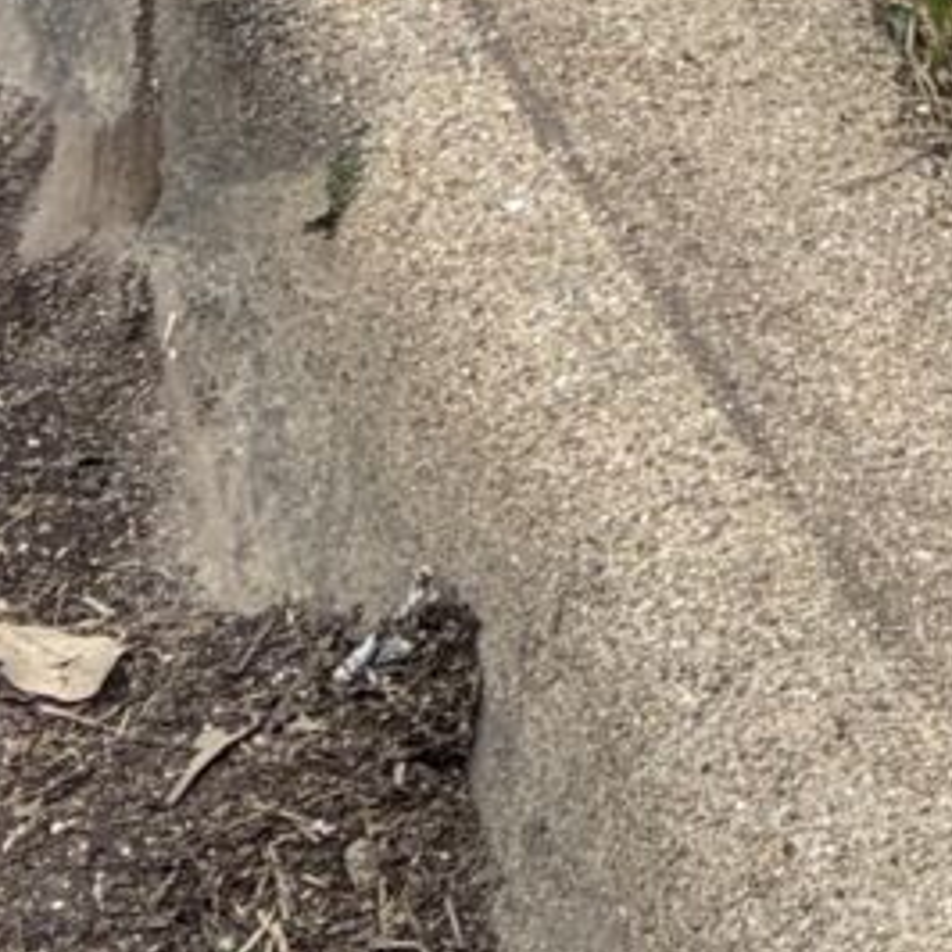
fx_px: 6876
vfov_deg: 7.6
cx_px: 3450
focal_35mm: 221
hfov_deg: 6.7
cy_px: -855
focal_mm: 5.96
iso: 50
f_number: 1.6
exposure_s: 1/660
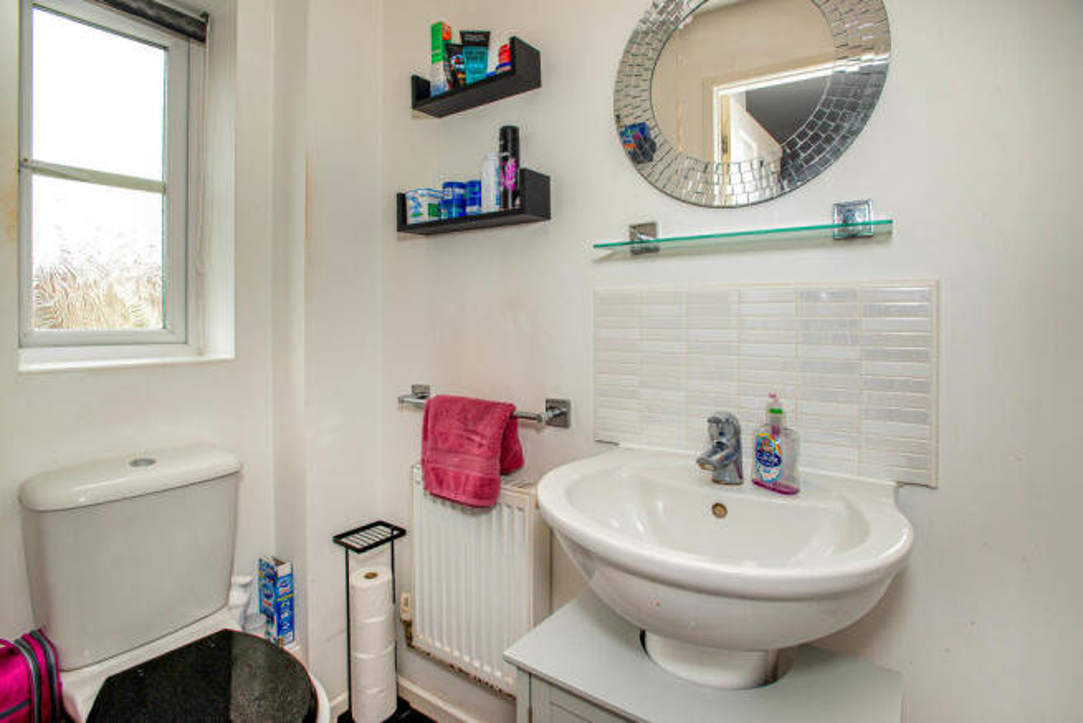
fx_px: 511
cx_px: 542
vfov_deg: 70.5
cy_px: 362
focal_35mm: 17
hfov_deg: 93.3
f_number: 8
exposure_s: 1/30
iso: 400
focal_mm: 17
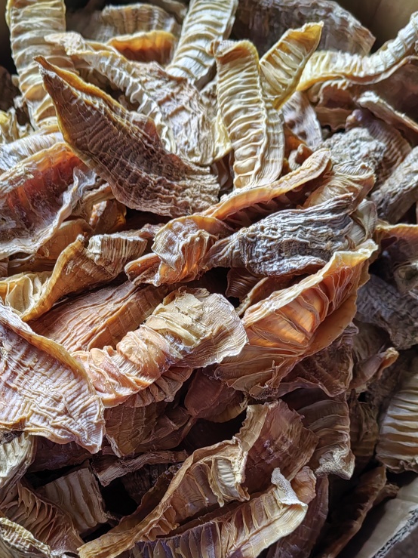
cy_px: 362
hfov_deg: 36.4
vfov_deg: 47.3
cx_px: 140
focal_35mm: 39
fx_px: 628
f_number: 1.9
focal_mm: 5.52
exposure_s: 1/100
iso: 100
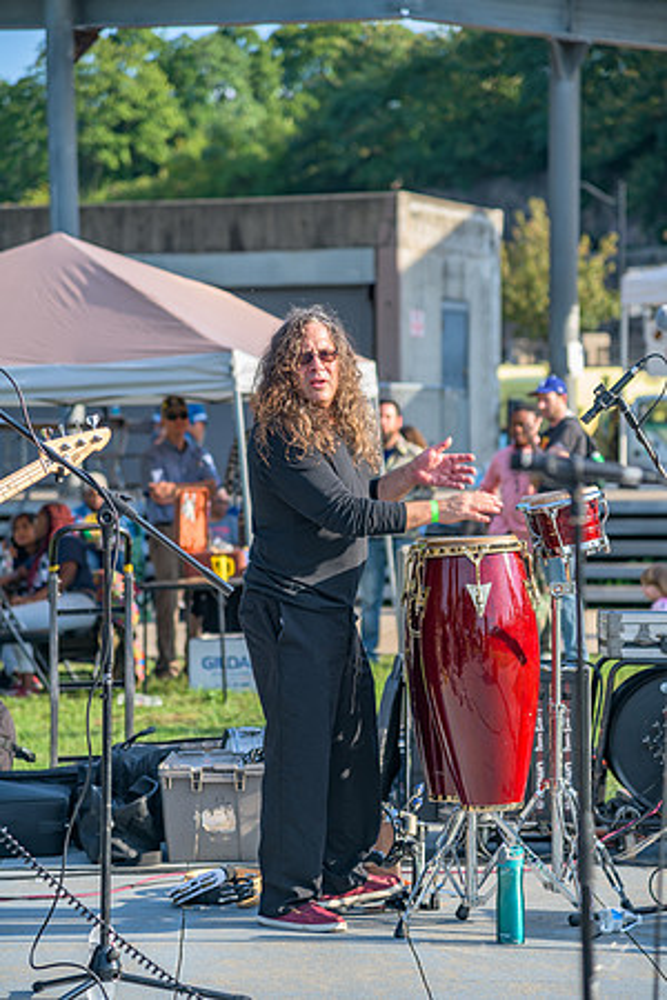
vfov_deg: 17.1
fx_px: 3335
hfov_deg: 11.4
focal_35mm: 120
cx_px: 334
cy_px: 500
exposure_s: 1/200
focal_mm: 120
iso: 160
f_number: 4
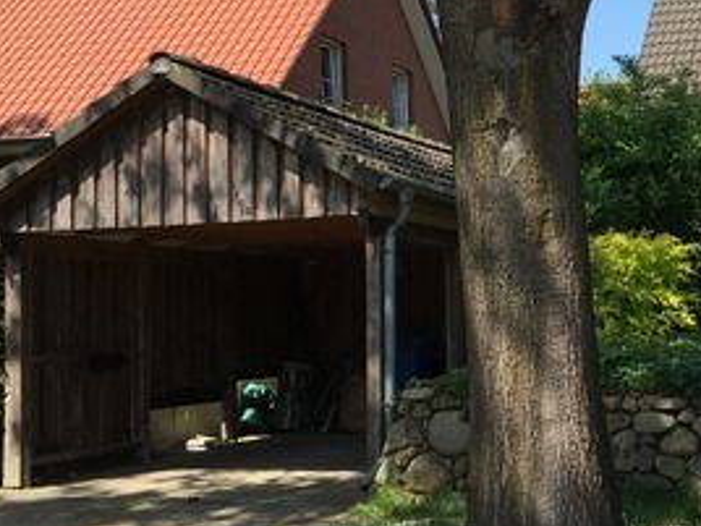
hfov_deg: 28.1
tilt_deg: +3.9
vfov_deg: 22.6
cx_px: 696
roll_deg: +1.7
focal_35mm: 65
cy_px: 225
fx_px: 1316
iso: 25
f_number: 2.2
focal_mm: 4.15
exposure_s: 1/646
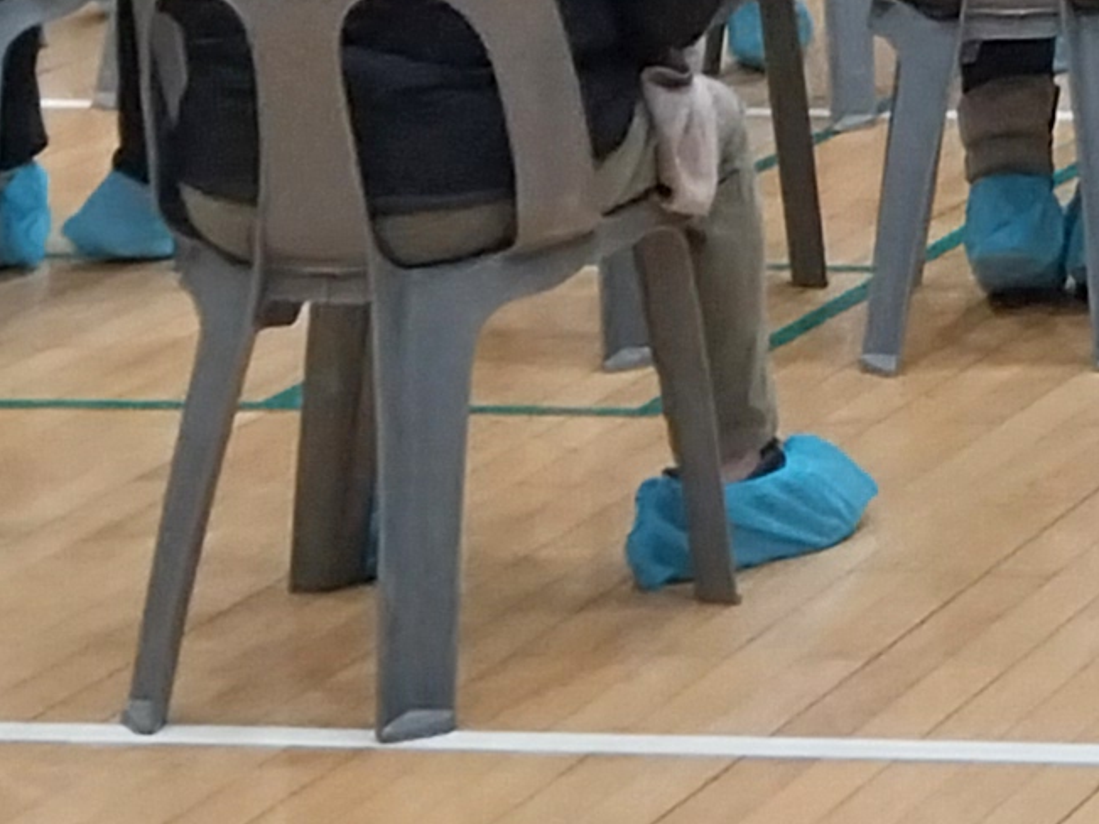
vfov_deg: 8.3
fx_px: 5174
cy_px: -1195
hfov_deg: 10.6
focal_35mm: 163
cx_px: 2549
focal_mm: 4
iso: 100
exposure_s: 1/60
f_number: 1.8
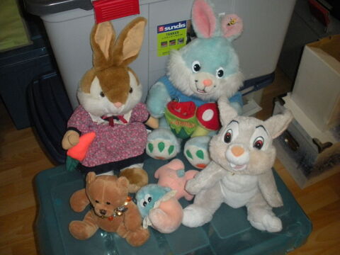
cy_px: 128
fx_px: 344
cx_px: 170
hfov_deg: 52.6
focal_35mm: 35
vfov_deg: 40.7
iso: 400
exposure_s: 1/60
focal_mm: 6.3
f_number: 3.5
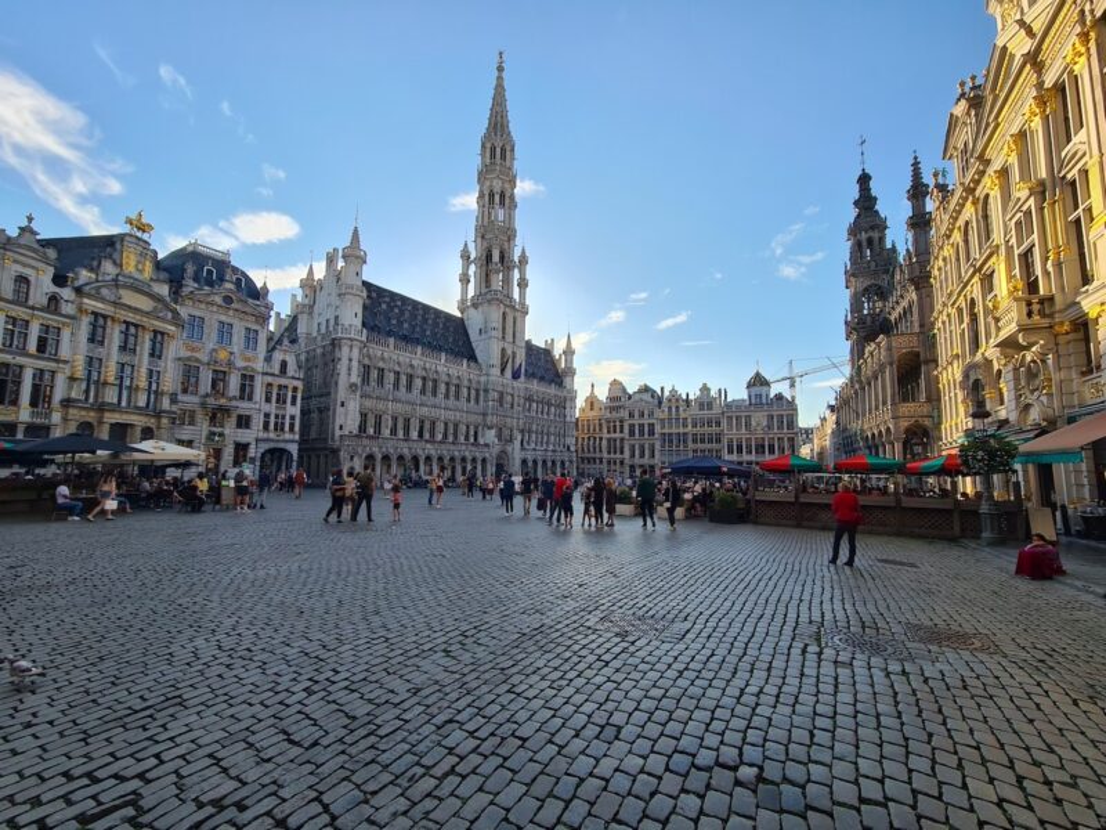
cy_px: 415
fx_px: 415
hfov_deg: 106.2
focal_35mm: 13
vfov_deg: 89.9
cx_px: 553
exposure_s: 1/946
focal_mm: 2.2
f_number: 2.2
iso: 50
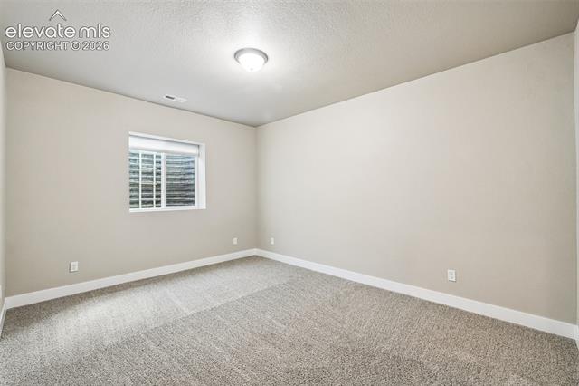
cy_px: 193
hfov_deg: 100.4
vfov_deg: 77.3
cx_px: 290
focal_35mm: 15
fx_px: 241
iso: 800
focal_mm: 10
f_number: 8
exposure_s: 1/8
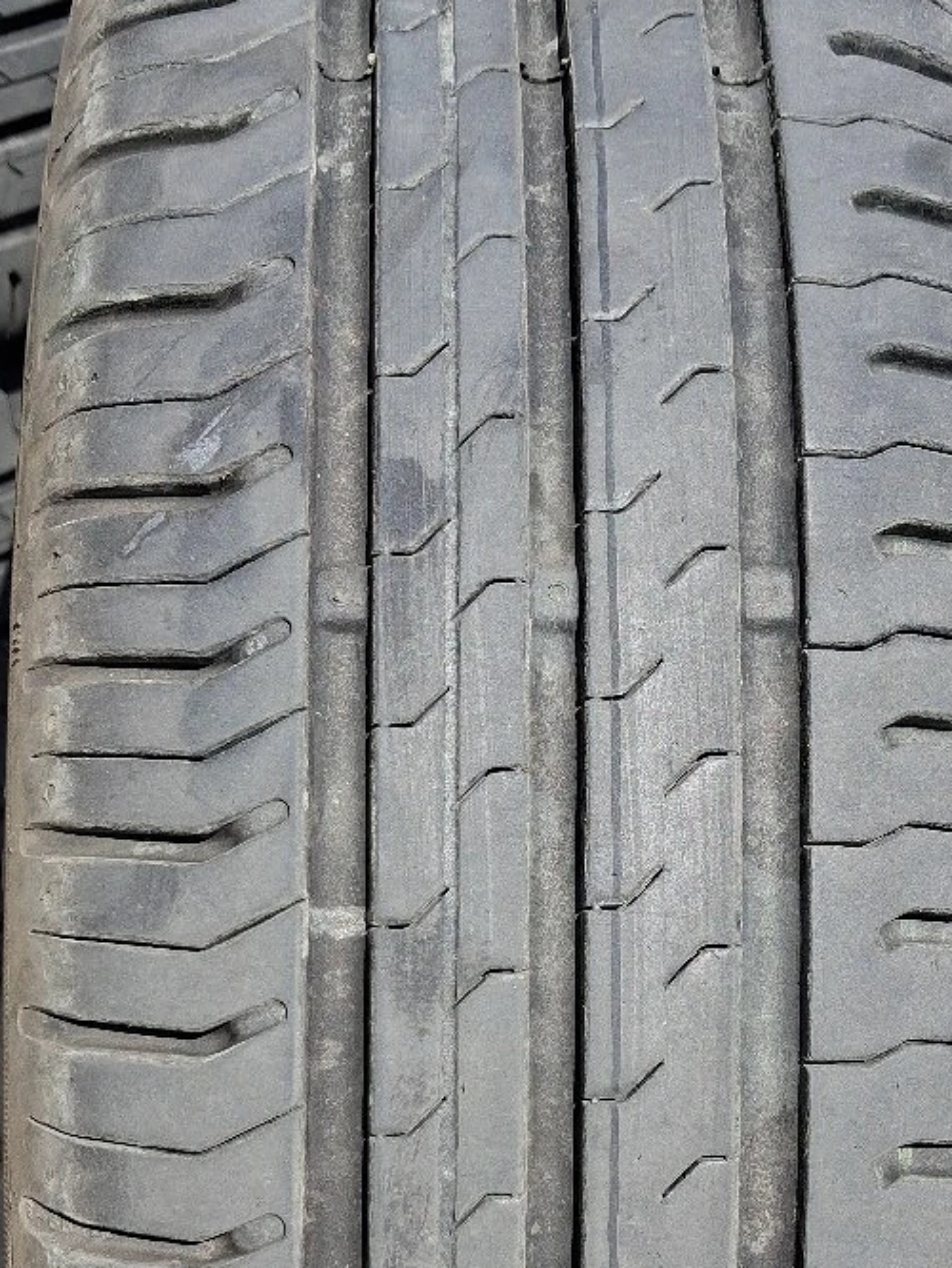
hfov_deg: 27.1
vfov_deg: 35.0
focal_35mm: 54
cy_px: 896
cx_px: 470
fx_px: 1979
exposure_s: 1/333
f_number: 1.8
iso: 25
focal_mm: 4
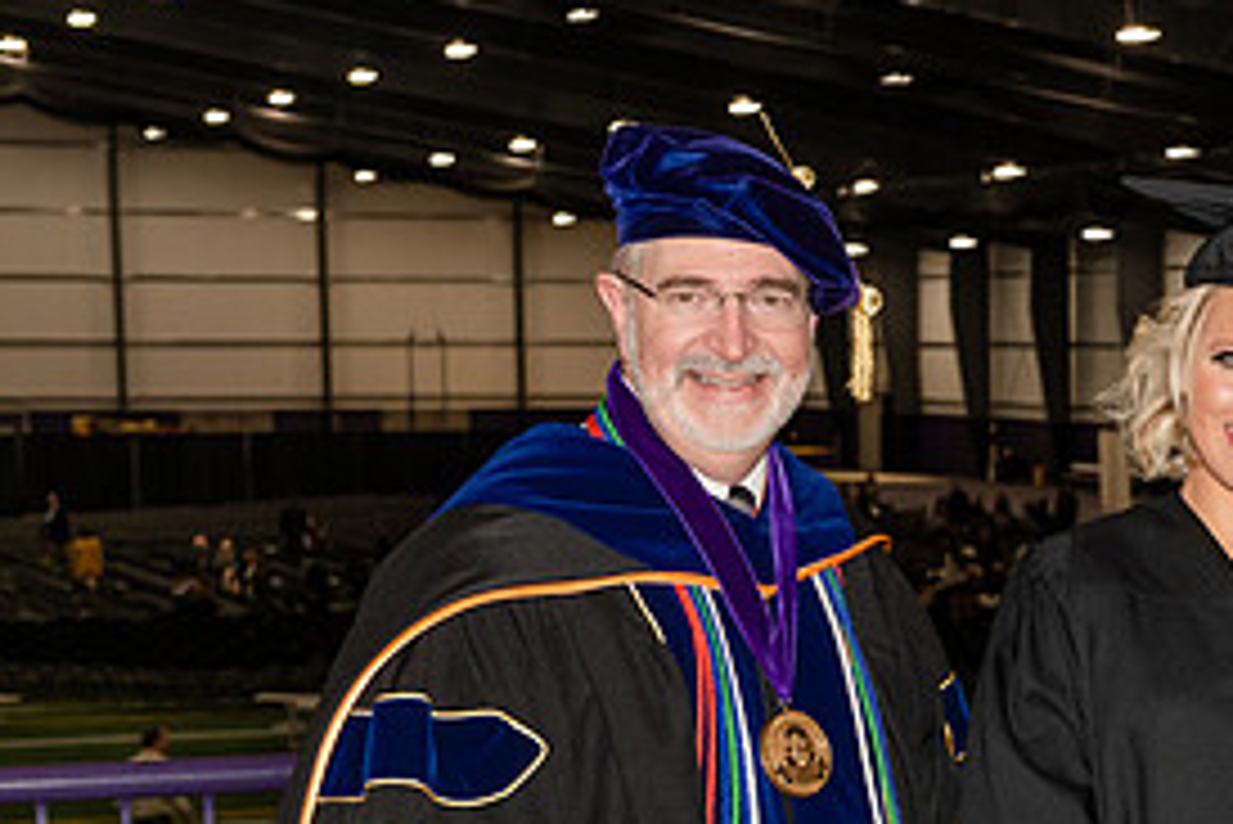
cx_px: 1206
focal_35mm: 110
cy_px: 709
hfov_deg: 18.2
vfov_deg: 12.4
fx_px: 3769
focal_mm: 52
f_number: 6.3
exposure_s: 1/160
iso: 800
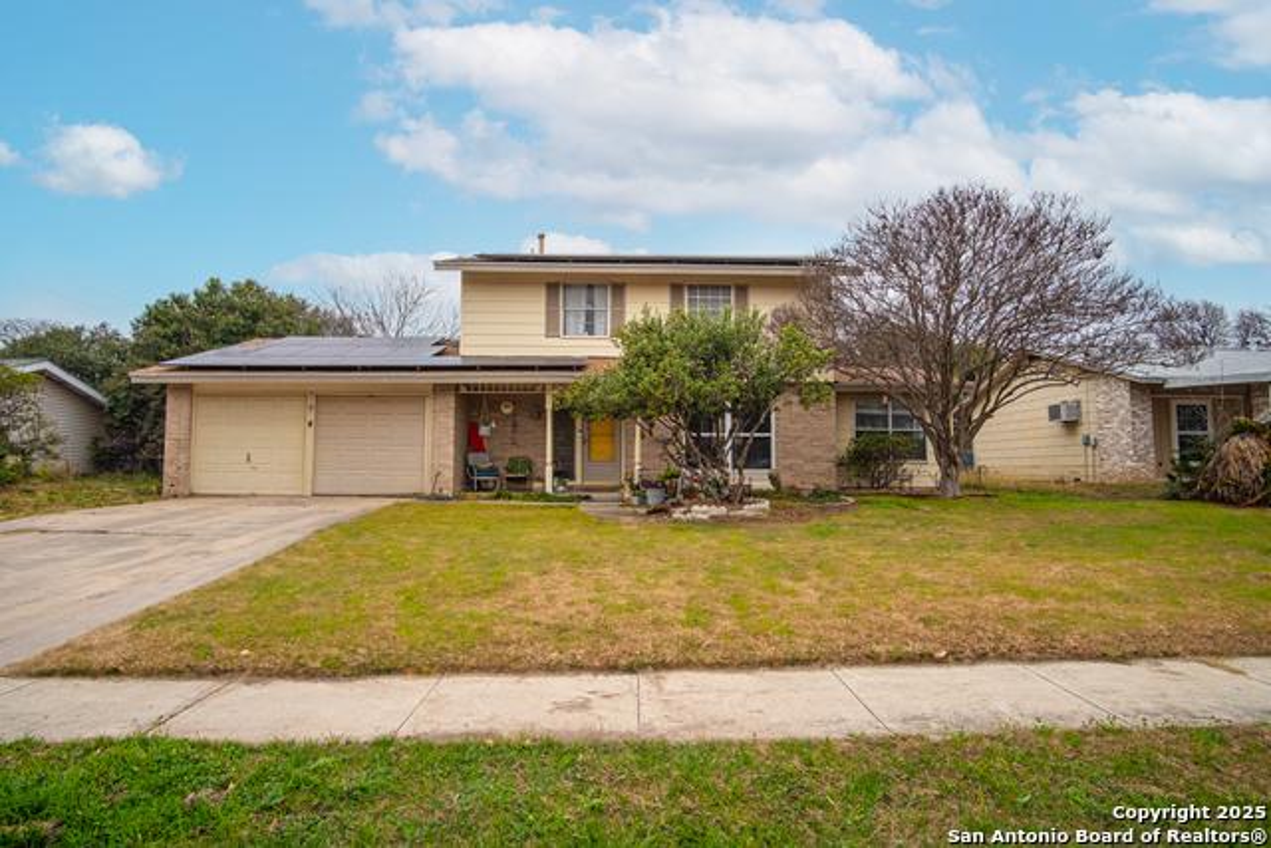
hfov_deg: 90.0
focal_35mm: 18
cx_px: 636
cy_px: 424
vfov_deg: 67.4
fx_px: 636
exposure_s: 1/125
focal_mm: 12
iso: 200
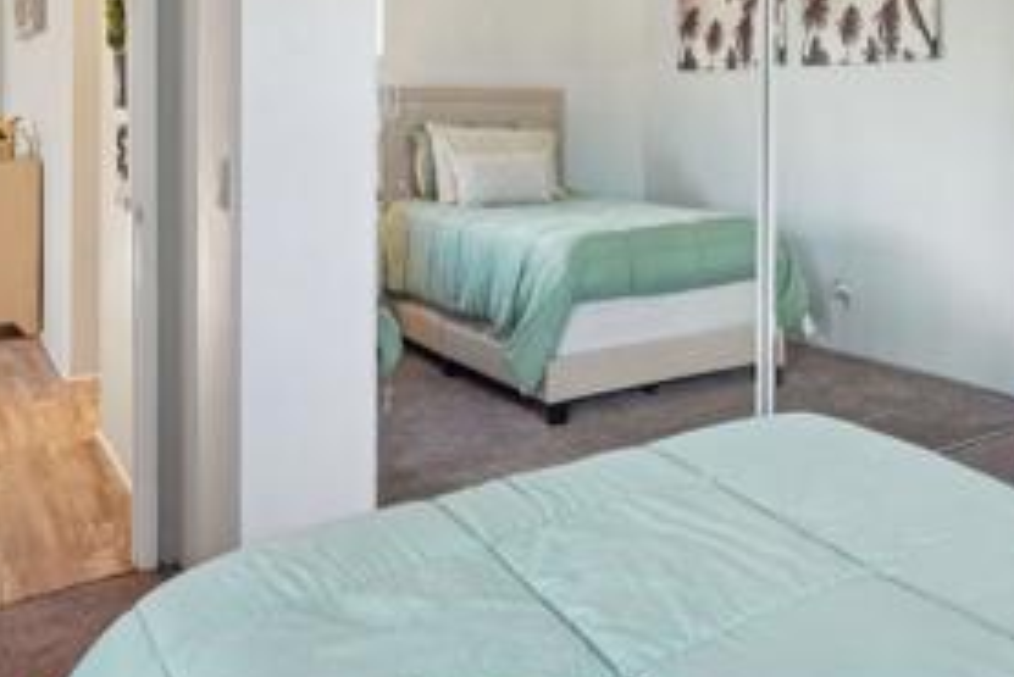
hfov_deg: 48.4
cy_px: 104
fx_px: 1043
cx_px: 835
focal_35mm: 37
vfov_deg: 34.5
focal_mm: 16
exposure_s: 1/13
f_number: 8
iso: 400
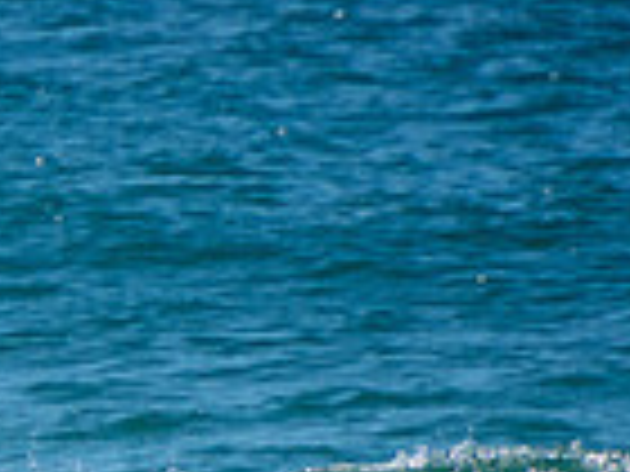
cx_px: -531
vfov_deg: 0.6
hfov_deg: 0.8
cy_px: 483
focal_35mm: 2383
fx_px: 43370
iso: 400
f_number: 5.6
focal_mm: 400
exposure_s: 1/2000
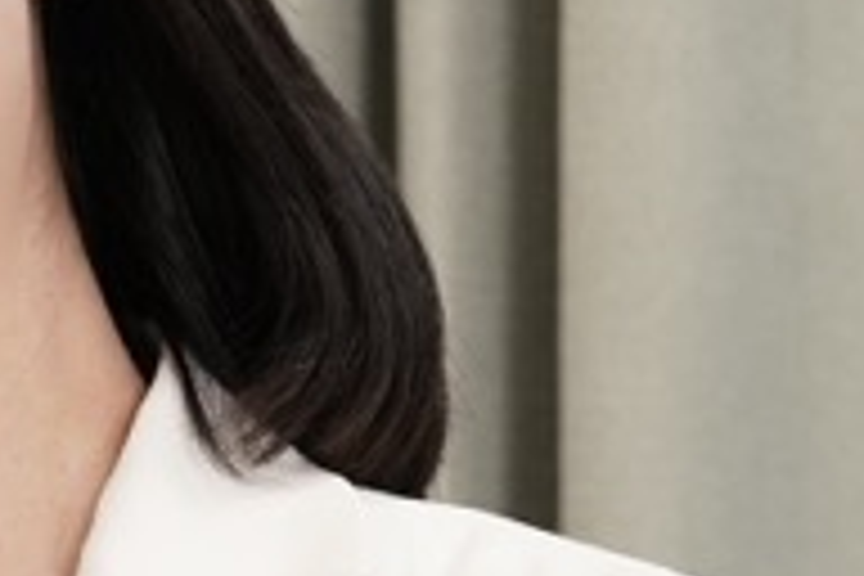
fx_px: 7991
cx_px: -1242
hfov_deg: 5.9
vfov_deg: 4.1
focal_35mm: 333
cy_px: 673
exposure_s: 1/200
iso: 1600
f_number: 4.5
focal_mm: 50
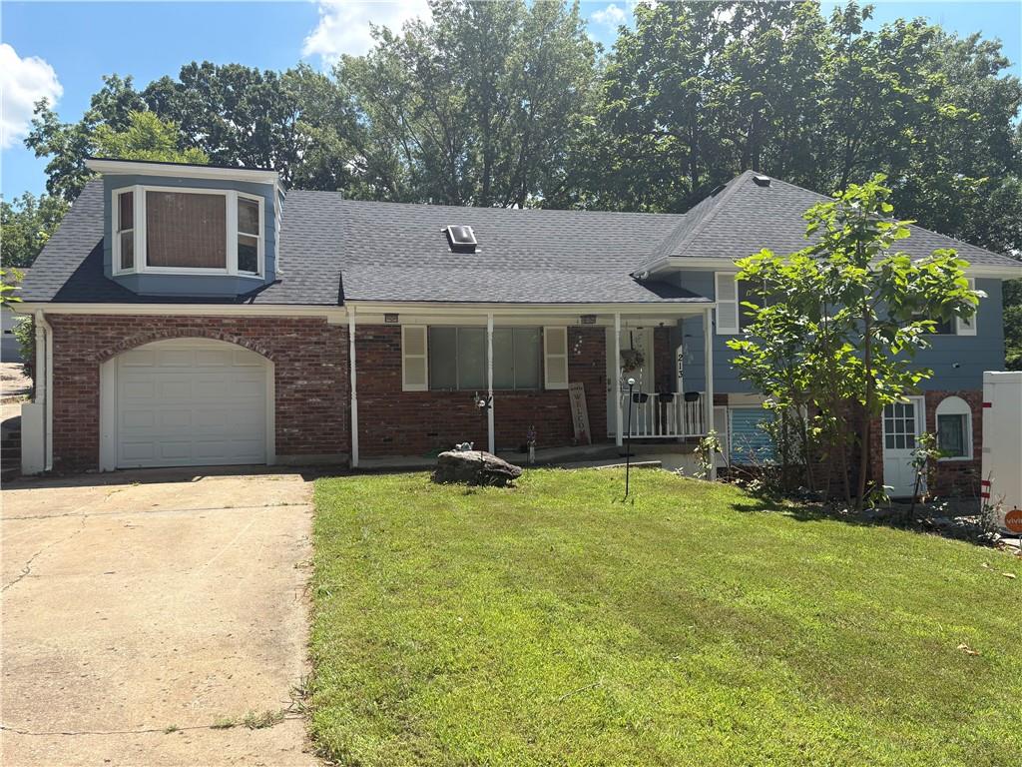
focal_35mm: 26
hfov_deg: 67.3
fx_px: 768
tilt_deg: +0.8
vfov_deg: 53.1
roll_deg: +1.6
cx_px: 511
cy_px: 384
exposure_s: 1/2639
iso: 50
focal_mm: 5.96
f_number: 1.6
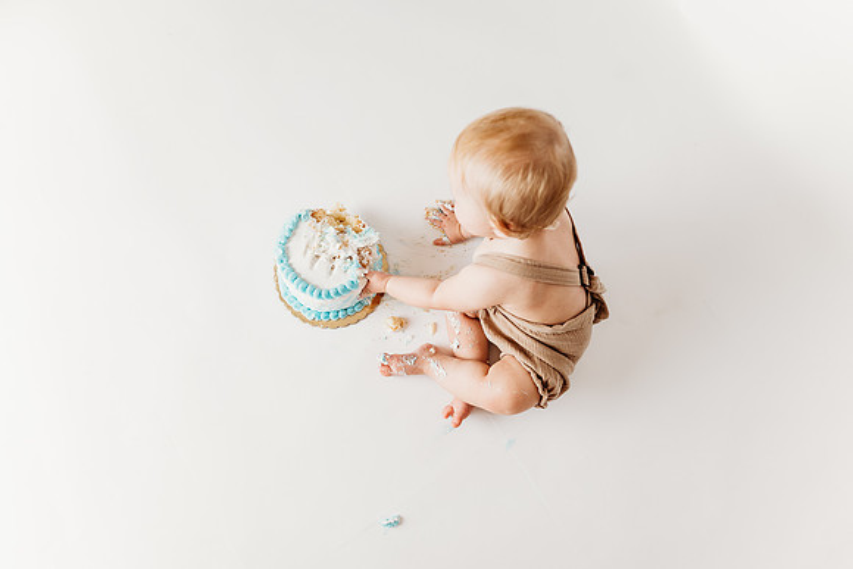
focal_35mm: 24
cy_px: 284
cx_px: 426
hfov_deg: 73.7
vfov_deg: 53.2
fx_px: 569
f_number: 2.8
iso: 100
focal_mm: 24
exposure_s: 1/200
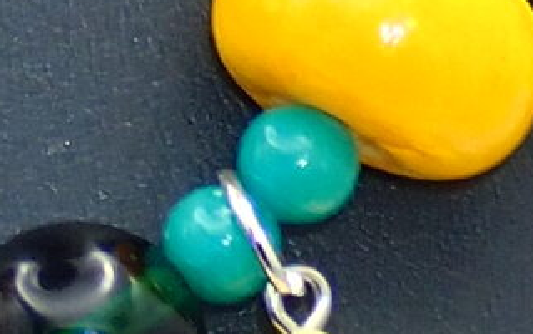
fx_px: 7662
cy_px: 257
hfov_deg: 4.0
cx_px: -217
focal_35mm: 527
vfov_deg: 2.5
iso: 200
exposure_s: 1/60
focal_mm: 11.09
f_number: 3.6
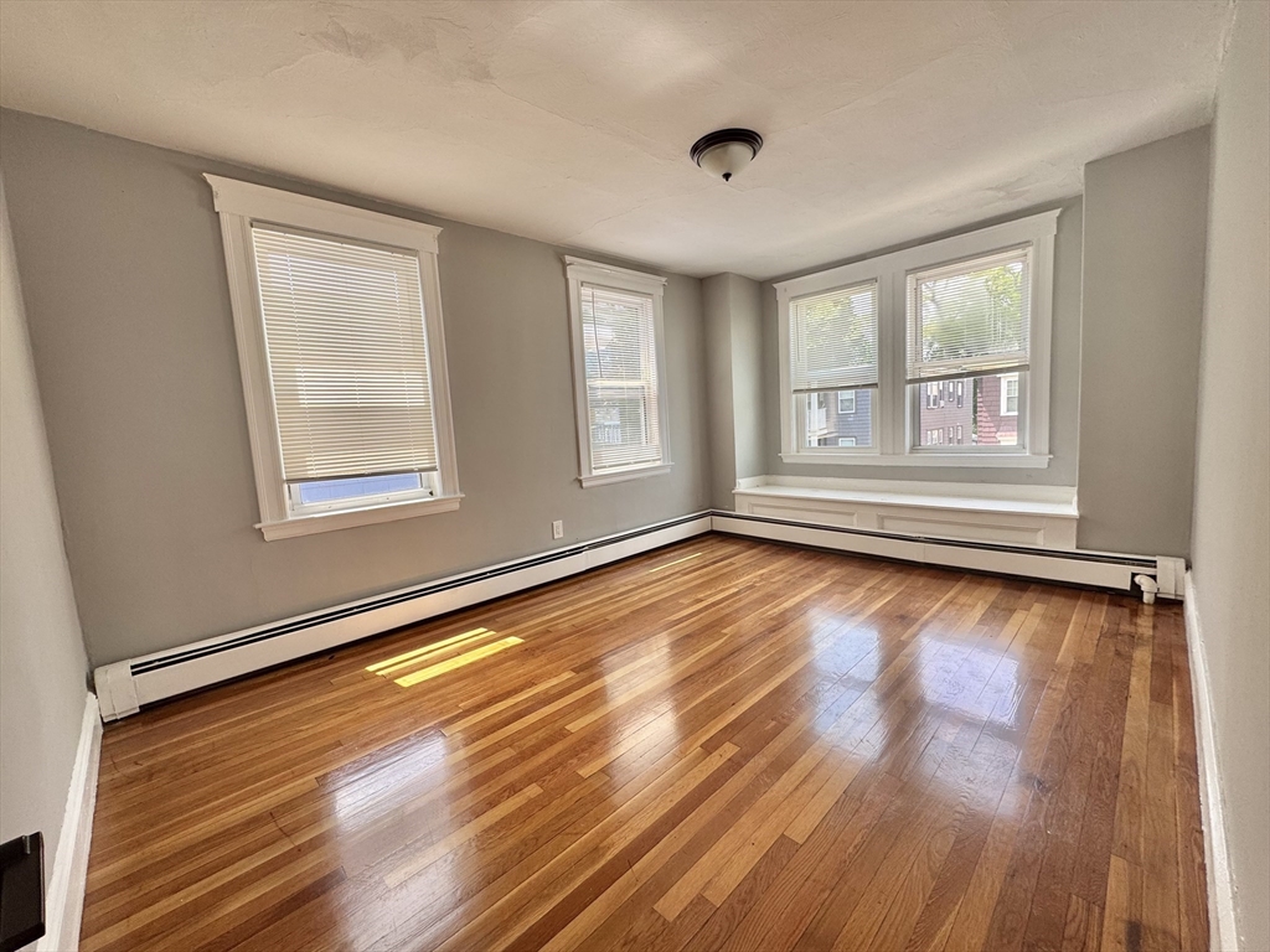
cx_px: 635
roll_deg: +2.8
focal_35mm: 14
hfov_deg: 102.1
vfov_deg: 85.7
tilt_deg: -6.2
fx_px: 514
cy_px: 476
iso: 40
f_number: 2.2
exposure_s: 1/139
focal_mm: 2.22
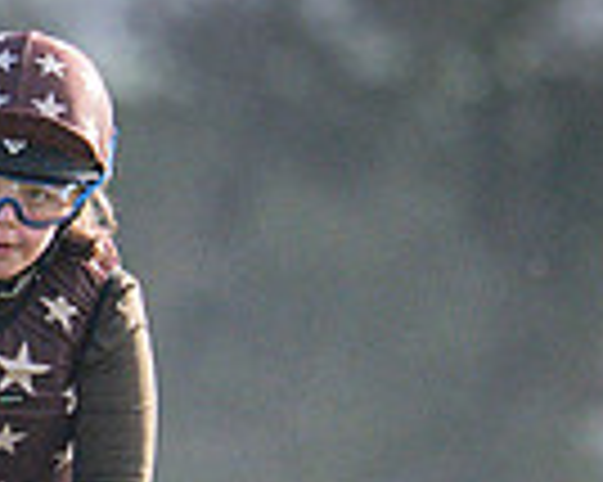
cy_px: 589
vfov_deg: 0.3
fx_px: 85940
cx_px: -537
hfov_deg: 0.4
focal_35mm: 4819
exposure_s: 1/1250
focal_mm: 400
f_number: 4.5
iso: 400
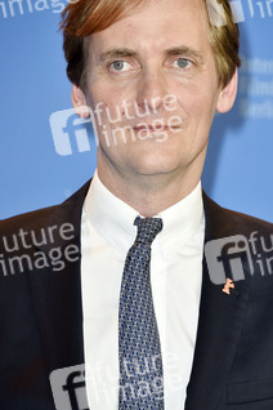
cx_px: 153
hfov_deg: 3.6
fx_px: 4288
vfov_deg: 5.5
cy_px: 190
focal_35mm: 377
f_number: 5.6
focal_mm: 300
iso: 500
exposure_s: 1/125
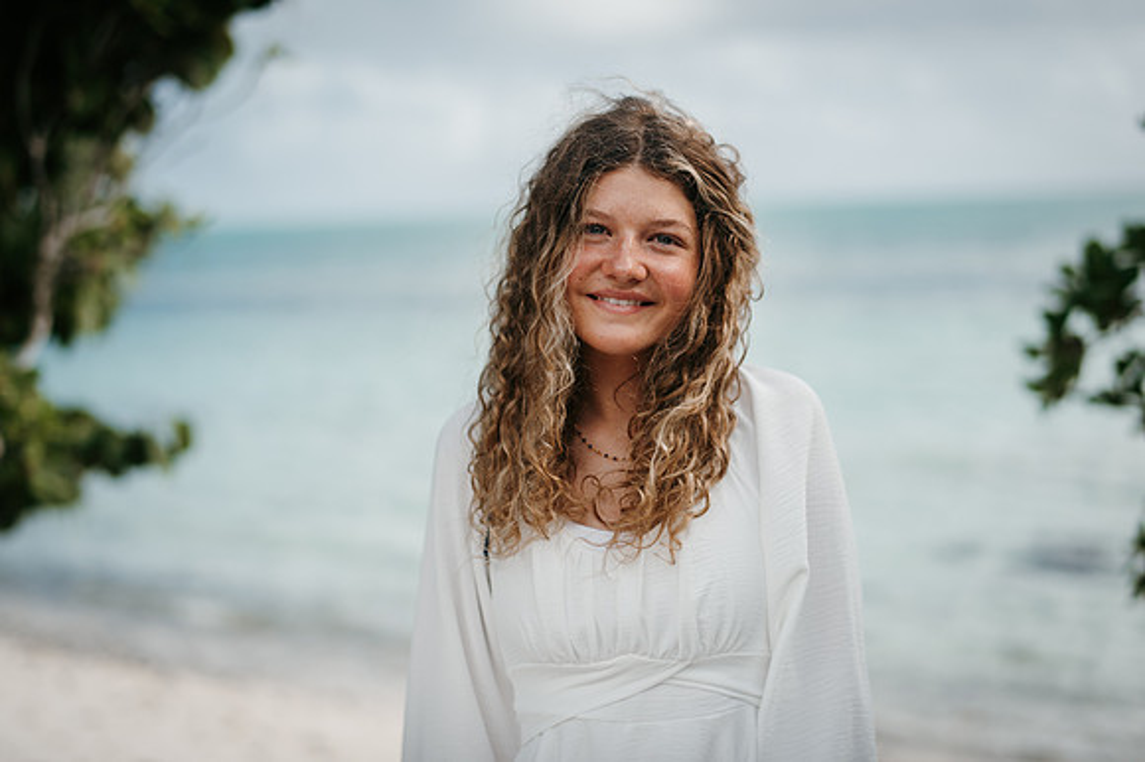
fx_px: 1844
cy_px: 381
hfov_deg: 34.5
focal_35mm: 58
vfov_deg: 23.4
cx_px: 572
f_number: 2
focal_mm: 58
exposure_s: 1/1000
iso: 200
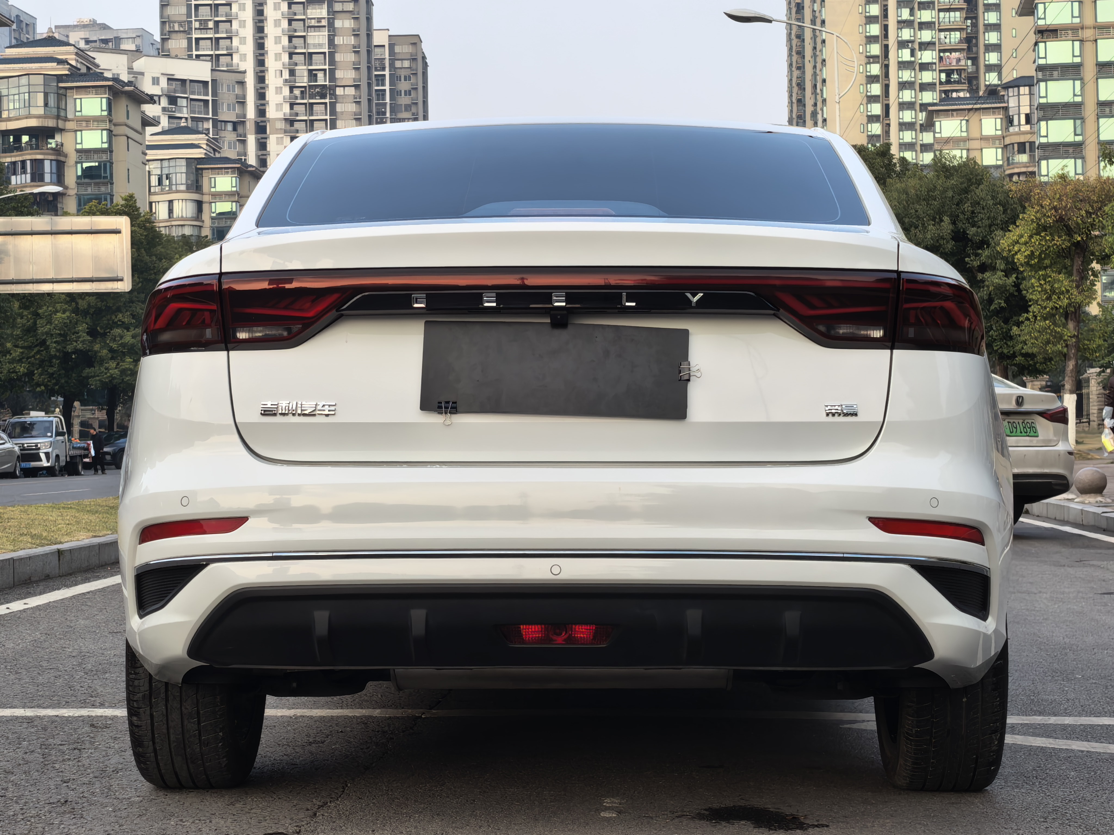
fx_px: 2381
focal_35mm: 74
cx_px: 557
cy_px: 418
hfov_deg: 26.3
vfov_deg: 19.9
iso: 160
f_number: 2
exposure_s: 1/2611
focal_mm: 6.98
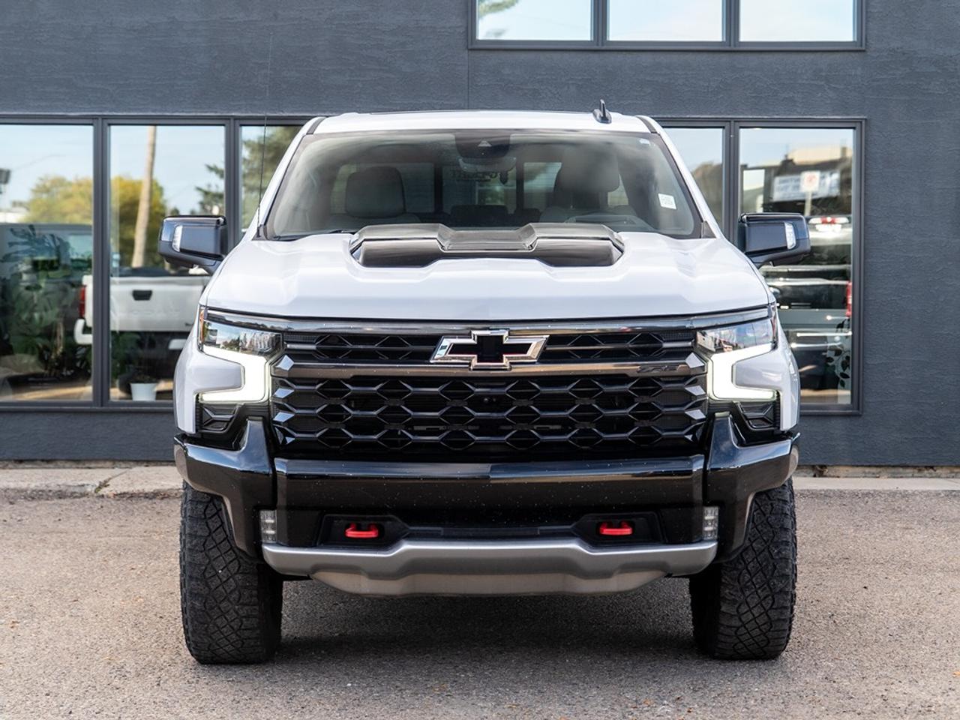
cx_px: 501
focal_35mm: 75
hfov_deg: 26.0
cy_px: 301
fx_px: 2081
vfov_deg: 19.6
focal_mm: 56
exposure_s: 1/160
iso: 160
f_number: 4
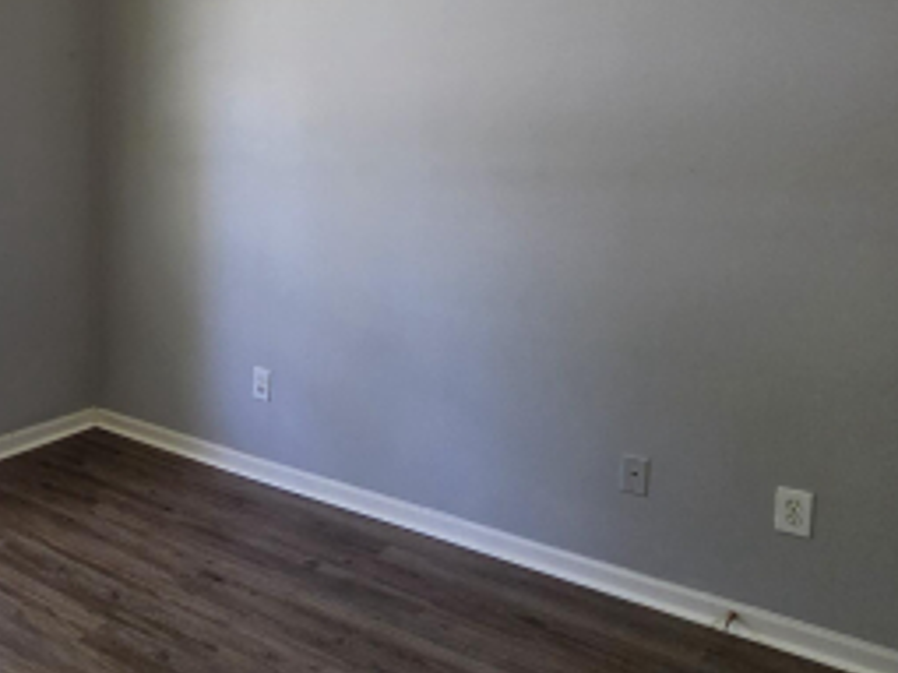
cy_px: 218
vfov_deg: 41.2
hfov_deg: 48.3
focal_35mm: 34
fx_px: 882
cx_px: 90
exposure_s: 1/120
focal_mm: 2.2
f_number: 2.2
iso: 320
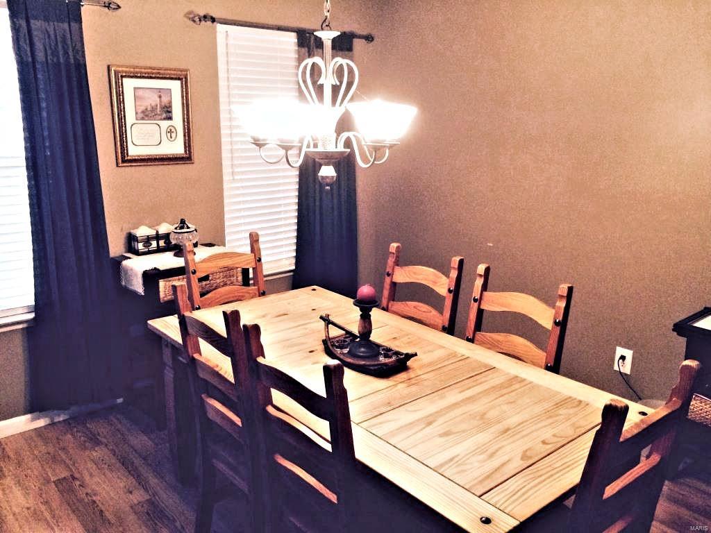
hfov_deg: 61.7
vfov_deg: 48.2
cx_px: 356
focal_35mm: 29
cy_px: 266
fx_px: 596
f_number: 2.2
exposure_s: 1/30
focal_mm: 4.15
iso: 200
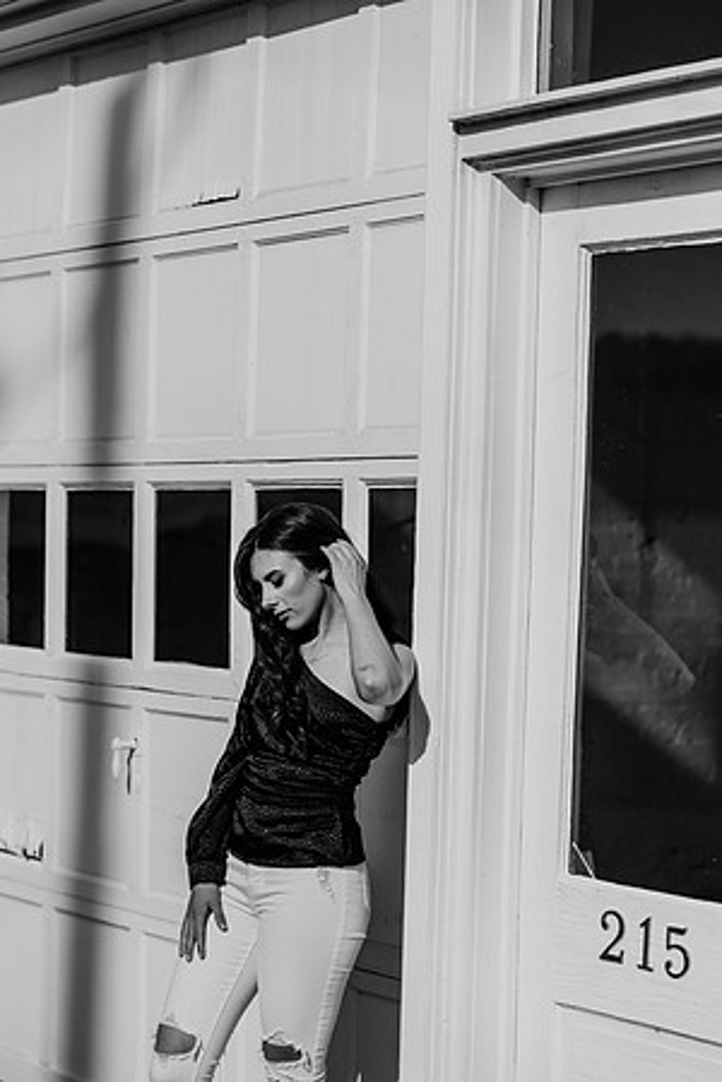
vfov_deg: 23.9
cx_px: 361
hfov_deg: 16.1
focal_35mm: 85
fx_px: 2557
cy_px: 541
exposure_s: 1/6400
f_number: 2.5
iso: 100
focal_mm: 85
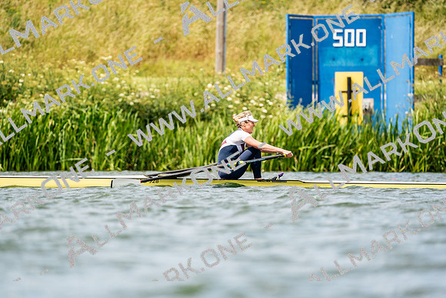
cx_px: 223
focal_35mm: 600
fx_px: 7435
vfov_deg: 2.3
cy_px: 149
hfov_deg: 3.4
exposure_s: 1/2000
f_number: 6.3
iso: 320
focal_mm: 600
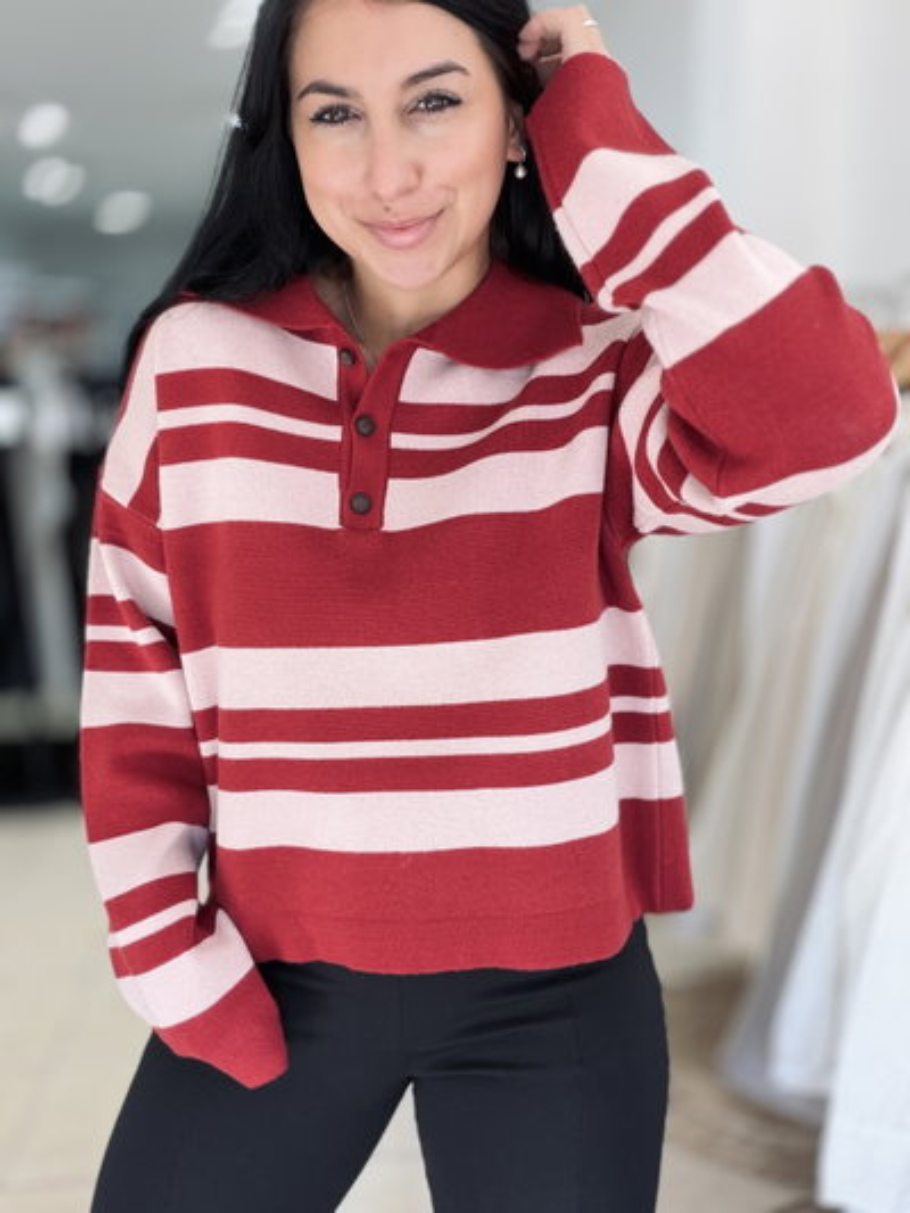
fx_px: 1051
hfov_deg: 46.8
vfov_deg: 60.0
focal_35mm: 30
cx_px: 455
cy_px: 606
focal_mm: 2.71
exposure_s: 1/70
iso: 80
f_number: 1.9
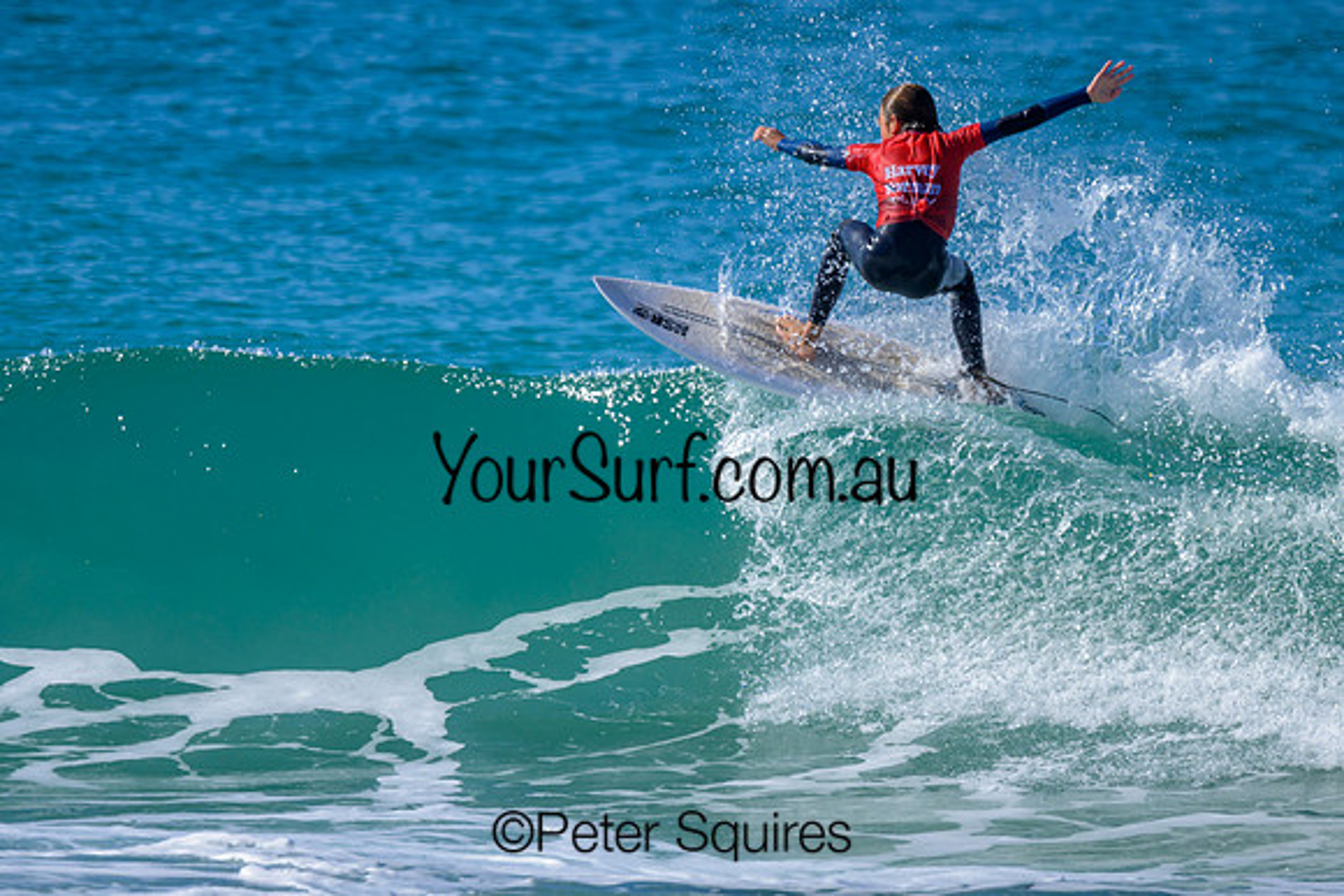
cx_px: 765
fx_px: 41015
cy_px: 465
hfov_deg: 1.9
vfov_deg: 1.3
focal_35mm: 1098
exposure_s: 1/2000
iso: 320
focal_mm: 800
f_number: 6.3
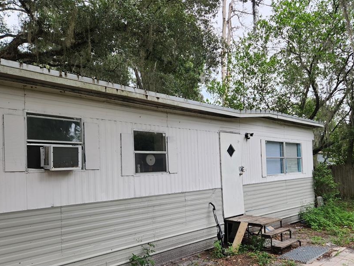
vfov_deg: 47.8
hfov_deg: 61.7
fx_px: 297
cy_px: 167
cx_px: 177
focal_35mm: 29
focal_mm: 5.4
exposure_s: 1/180
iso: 50
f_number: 1.8
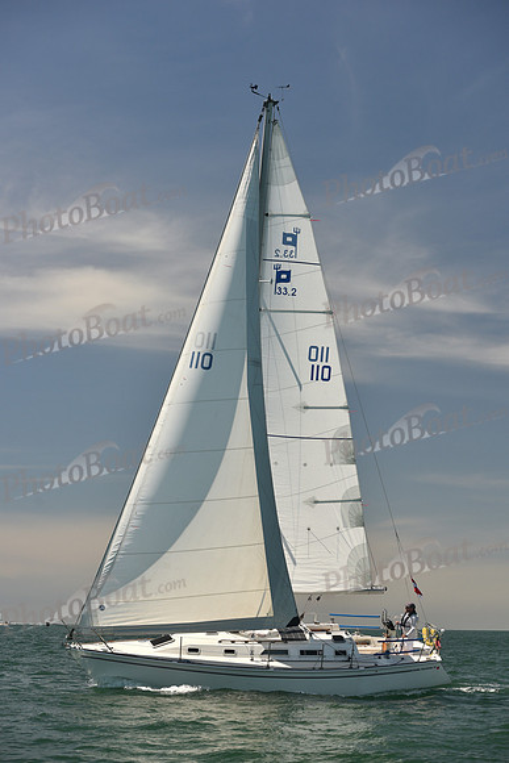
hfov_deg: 19.5
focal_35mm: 70
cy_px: 382
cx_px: 254
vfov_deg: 28.8
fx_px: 1484
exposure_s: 1/800
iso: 250
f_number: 5.6
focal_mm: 70
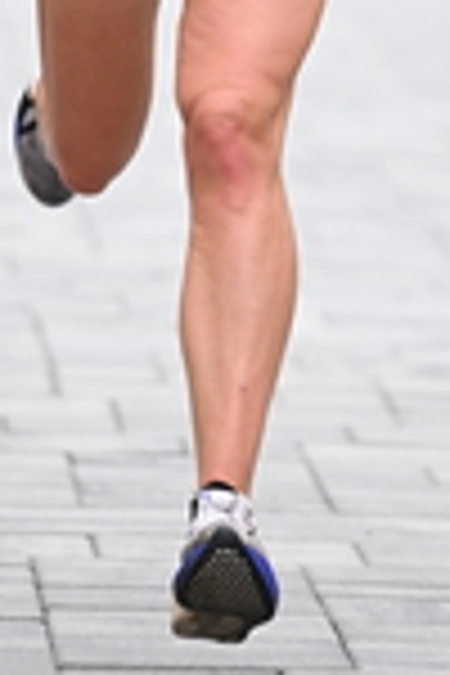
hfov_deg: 2.3
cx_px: 254
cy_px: -162
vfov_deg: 3.5
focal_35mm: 586
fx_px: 10987
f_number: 2.8
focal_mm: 160
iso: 1600
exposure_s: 1/1000
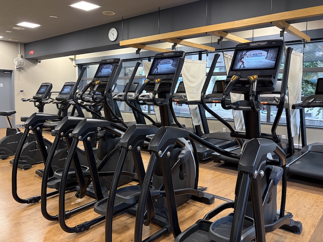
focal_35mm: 26
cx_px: 162
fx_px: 243
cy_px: 121
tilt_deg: -3.2
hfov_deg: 67.3
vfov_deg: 53.1
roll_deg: +0.8
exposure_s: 1/50
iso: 250
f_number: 1.6
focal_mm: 5.96
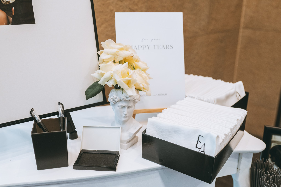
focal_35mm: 35
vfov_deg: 37.9
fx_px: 273
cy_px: 94
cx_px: 140
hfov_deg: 54.4
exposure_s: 1/160
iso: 1600
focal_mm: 35
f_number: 3.2
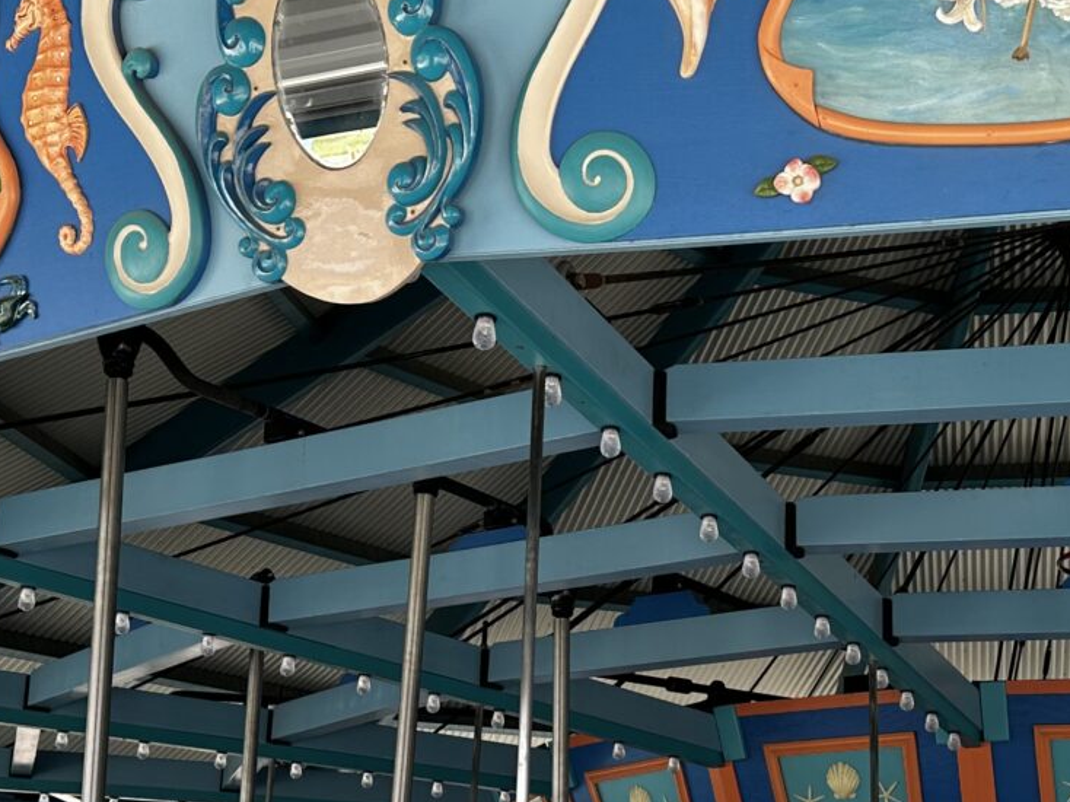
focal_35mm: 67
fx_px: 2070
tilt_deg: +12.9
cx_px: 659
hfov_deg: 28.9
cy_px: 653
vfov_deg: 21.6
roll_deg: -1.1
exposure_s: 1/564
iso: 80
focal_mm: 6.86
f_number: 1.78
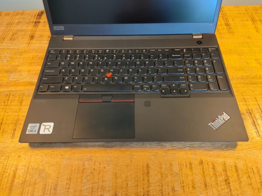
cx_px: 131
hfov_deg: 67.3
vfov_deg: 53.1
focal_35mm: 26
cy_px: 98
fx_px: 197
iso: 200
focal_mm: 4.81
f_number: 1.8
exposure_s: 1/50
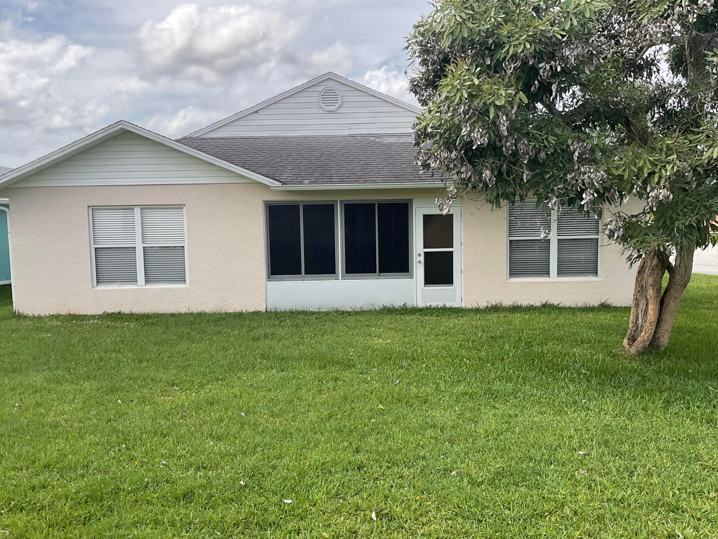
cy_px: 270
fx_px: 602
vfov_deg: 48.2
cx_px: 359
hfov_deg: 61.7
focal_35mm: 29
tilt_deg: -5.1
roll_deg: +0.3
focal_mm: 3
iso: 16
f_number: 1.8
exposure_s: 1/1098
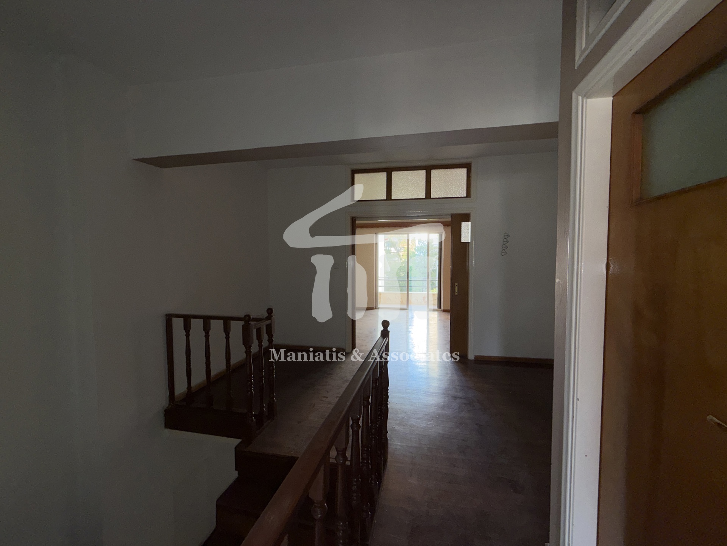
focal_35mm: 14
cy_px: 273
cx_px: 364
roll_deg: -0.2
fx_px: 294
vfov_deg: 85.7
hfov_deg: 102.1
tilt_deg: -2.3
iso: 40
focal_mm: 2.22
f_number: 2.2
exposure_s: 1/74
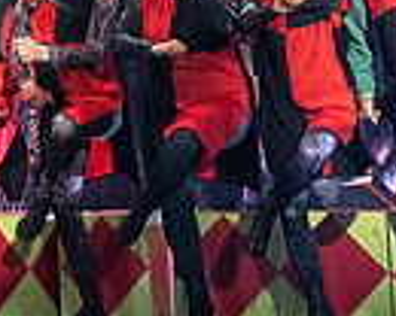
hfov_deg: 16.8
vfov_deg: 13.3
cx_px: 37
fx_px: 1324
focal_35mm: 113
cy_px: -65
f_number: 2.8
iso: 3200
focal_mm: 18.2
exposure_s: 1/250
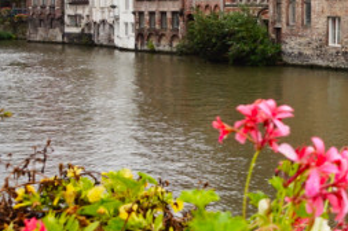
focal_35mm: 76
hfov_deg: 23.6
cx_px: 448
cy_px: 34
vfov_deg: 17.7
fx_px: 734
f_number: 7.1
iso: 100
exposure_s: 1/80
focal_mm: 16
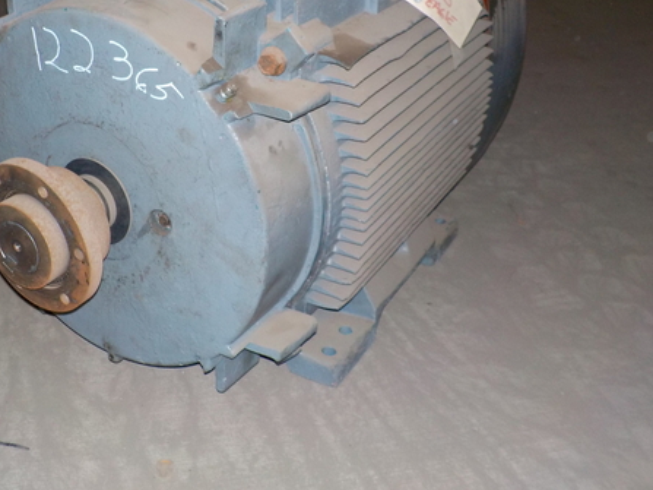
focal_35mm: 43
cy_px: 140
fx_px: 811
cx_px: 259
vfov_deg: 33.1
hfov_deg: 43.6
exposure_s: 1/30
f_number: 3.3
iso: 200
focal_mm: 4.1
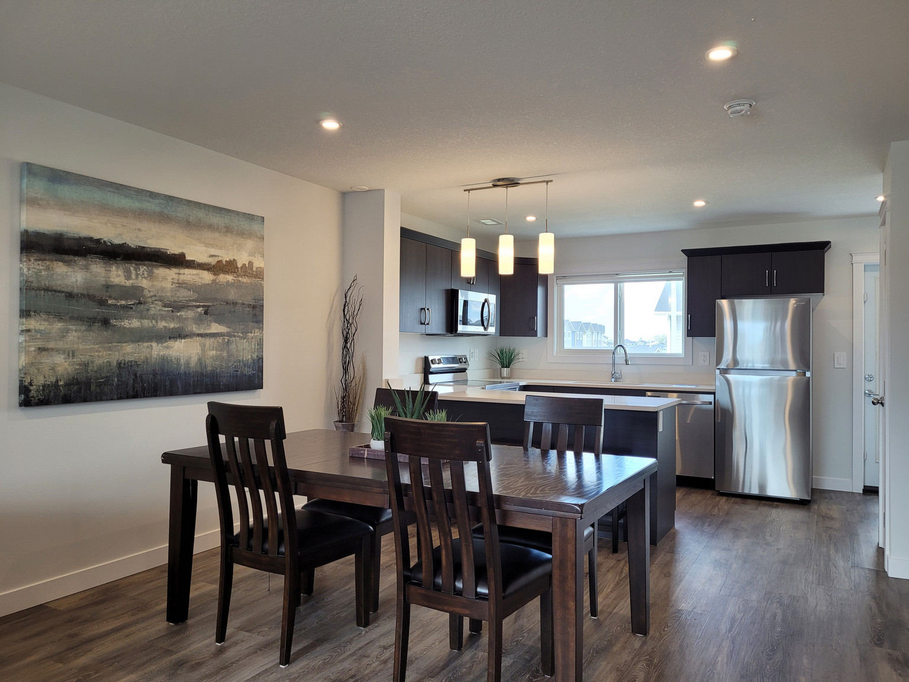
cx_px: 454
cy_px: 341
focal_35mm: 26
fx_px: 683
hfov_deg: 67.3
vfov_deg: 53.1
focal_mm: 5.4
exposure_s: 1/120
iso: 100
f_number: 1.8
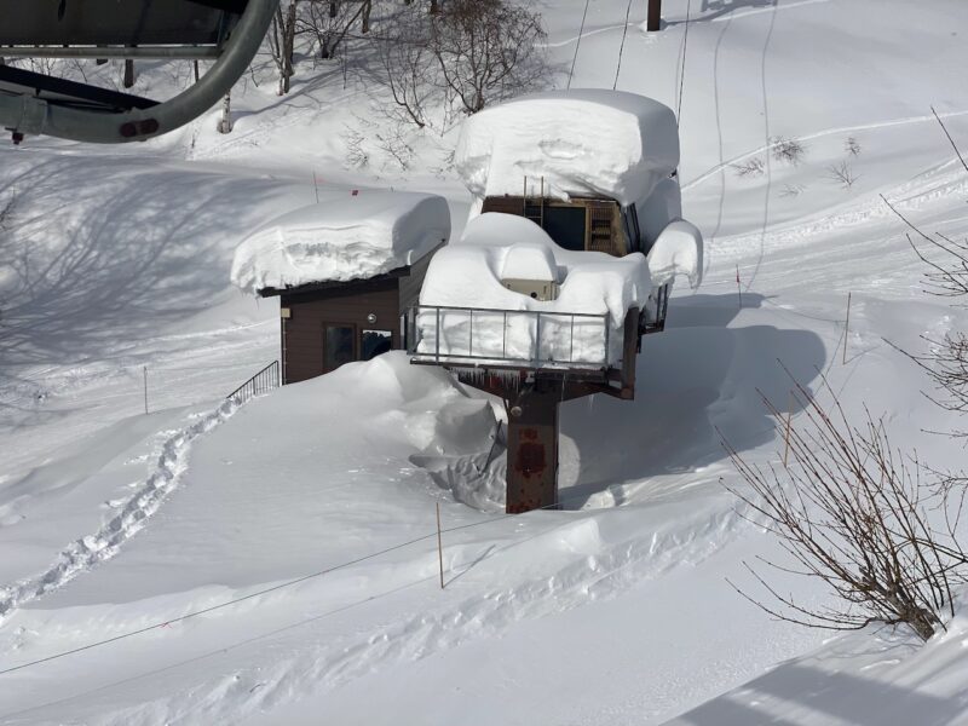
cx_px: 484
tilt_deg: -14.7
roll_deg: +0.4
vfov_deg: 28.0
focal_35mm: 52
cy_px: 363
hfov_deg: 36.8
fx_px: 1454
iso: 25
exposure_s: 1/6849
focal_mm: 6
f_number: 2
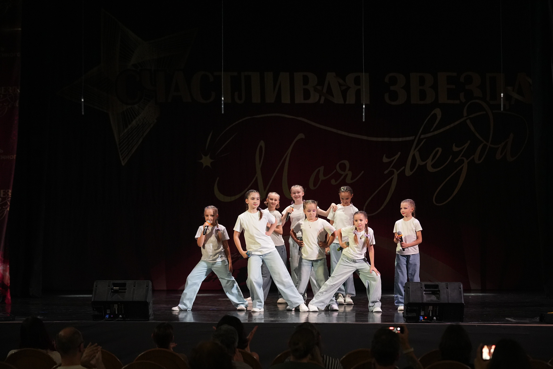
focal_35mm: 77
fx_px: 1183
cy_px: 184
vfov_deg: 17.7
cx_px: 276
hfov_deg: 26.3
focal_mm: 77
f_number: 2.8
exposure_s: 1/320
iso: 3200
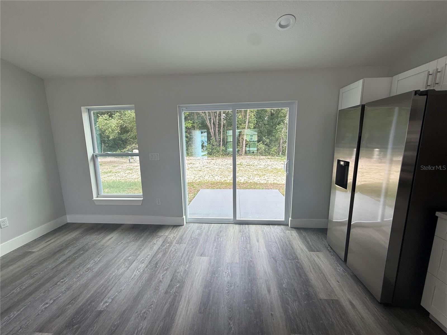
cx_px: 224
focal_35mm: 14
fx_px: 181
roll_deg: +0.6
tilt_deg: -9.1
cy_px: 168
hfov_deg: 102.1
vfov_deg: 85.7
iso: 64
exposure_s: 1/121
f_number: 2.2
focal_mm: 2.22
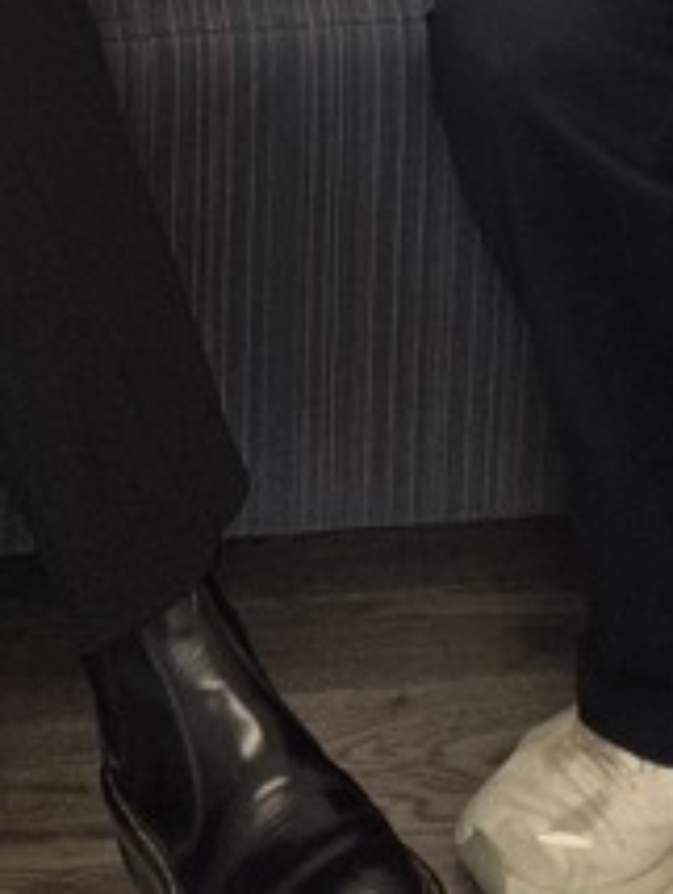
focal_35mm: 110
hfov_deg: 13.4
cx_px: 63
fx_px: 2846
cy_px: -994
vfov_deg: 14.3
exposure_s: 1/120
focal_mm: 5.4
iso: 320
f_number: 1.8
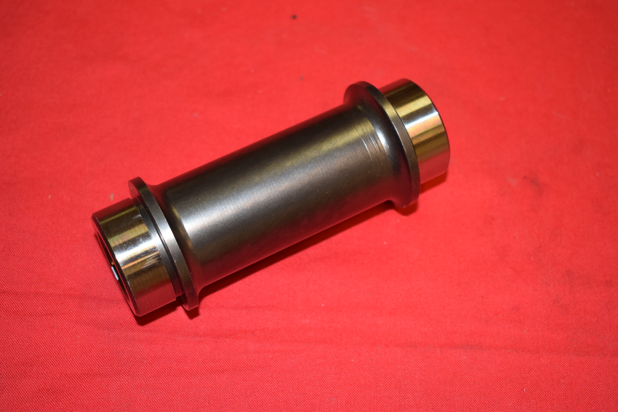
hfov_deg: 36.9
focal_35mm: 54
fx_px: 927
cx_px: 309
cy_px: 206
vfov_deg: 25.1
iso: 800
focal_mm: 36
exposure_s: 1/125
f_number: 5
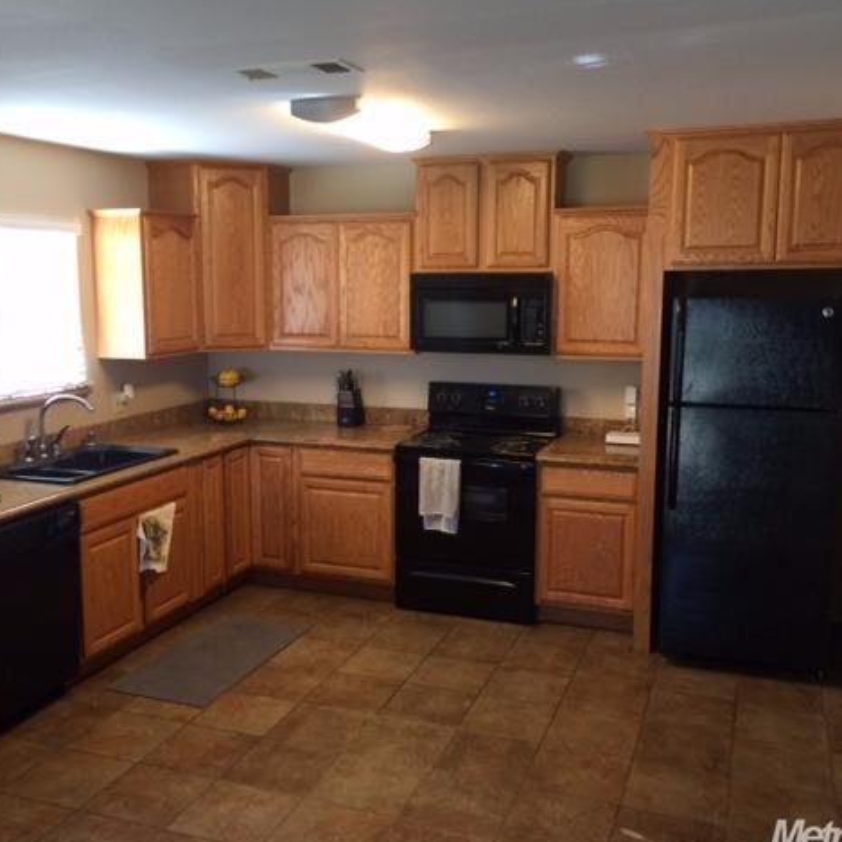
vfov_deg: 47.2
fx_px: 963
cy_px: 424
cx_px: 375
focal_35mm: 35
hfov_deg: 47.1
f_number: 2.2
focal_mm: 4.15
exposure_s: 1/30
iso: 100
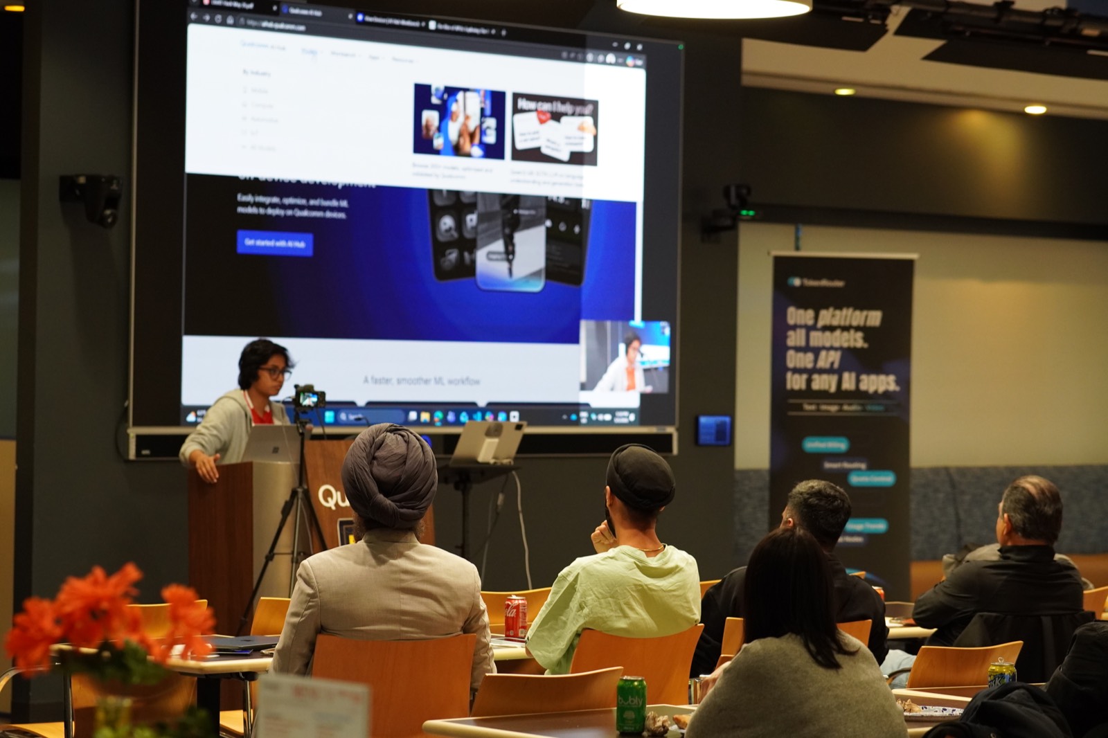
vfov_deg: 12.2
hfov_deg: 18.2
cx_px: 554
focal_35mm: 112
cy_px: 369
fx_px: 3462
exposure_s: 1/160
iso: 1600
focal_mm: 75
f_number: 2.8
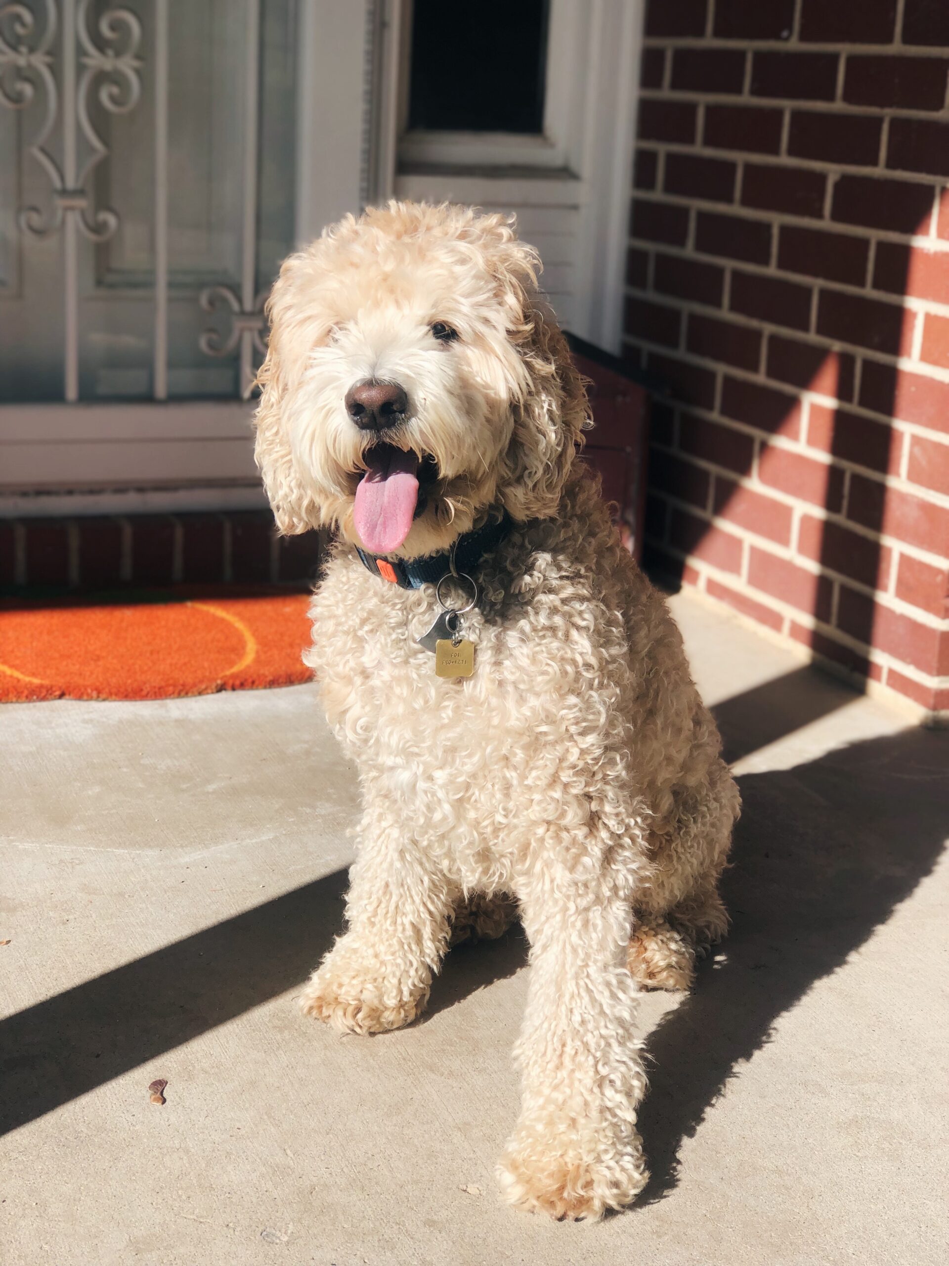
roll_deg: -2.7
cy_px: 633
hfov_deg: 25.7
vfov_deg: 33.8
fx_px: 2084
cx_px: 474
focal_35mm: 57
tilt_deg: -14.7
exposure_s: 1/923
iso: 20
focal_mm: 6.6
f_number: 2.8
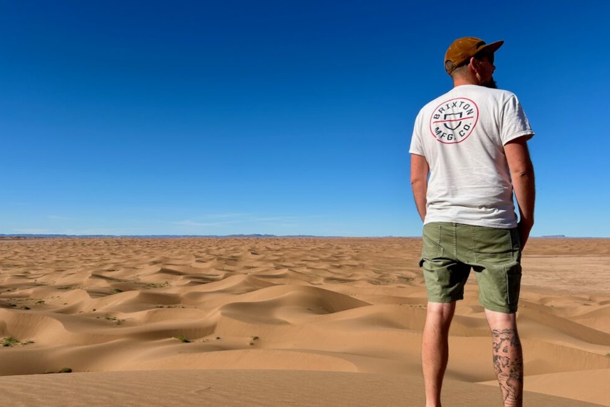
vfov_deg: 46.4
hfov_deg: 65.5
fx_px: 474
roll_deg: -1.9
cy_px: 217
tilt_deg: +2.2
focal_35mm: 28
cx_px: 303
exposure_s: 1/7463
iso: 50
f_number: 1.5
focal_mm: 5.7
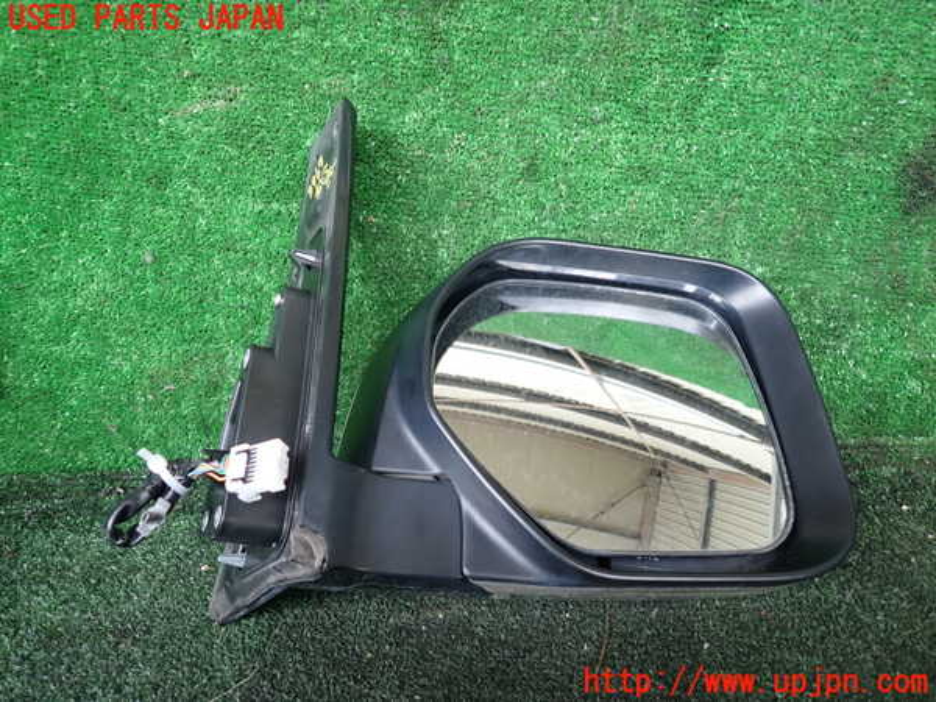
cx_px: 468
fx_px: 676
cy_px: 351
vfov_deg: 54.9
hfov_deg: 69.4
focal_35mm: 25
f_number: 2
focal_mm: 4.5
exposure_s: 1/60
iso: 125
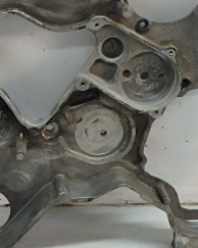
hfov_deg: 28.0
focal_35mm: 54
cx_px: 86
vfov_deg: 34.0
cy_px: 58
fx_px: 396
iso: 250
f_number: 3.5
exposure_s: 1/30
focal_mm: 3.7
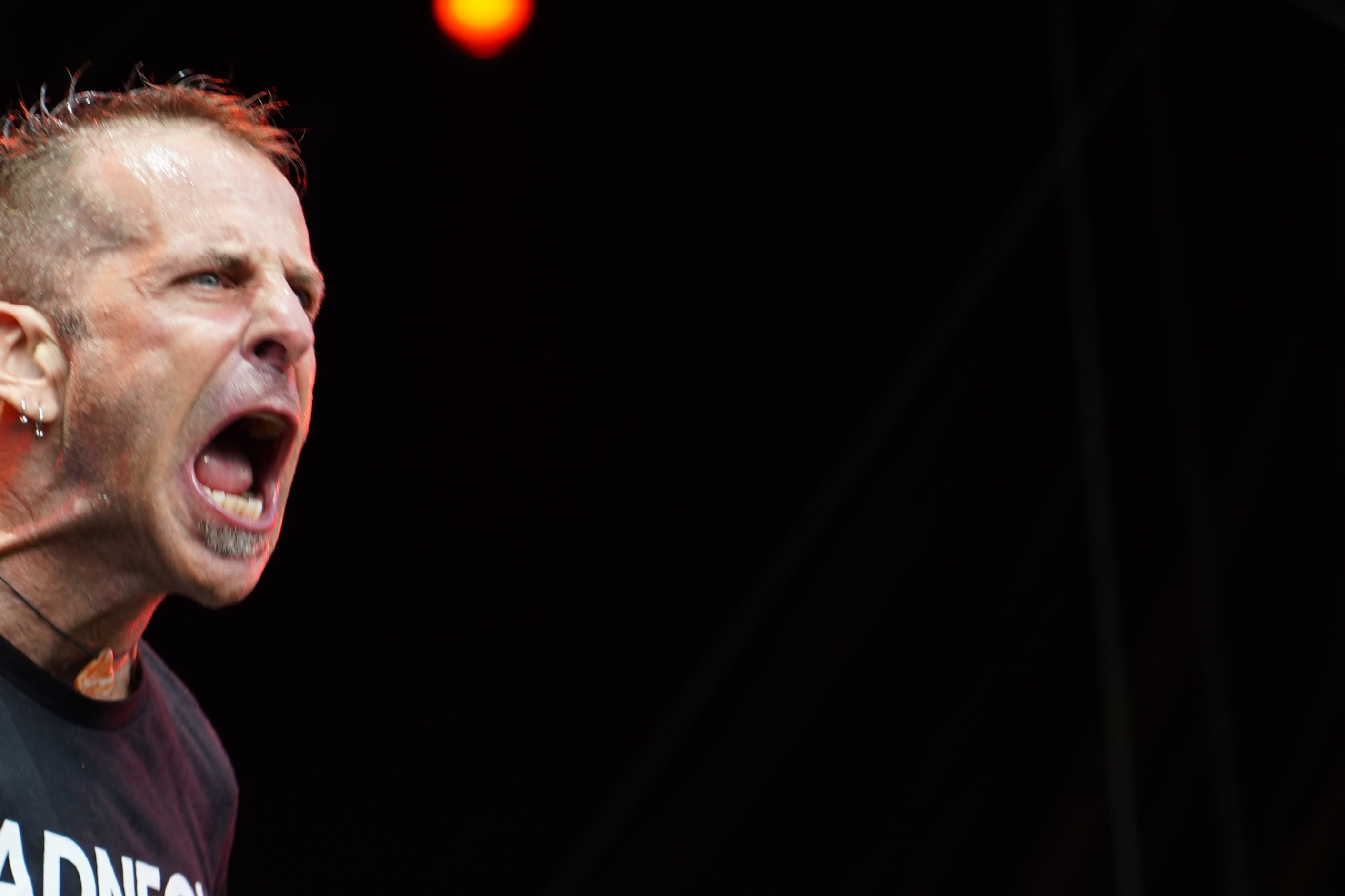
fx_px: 8330
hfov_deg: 9.2
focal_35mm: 223
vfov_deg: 6.2
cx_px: 8
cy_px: 502
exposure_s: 1/125
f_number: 4
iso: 400
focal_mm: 105
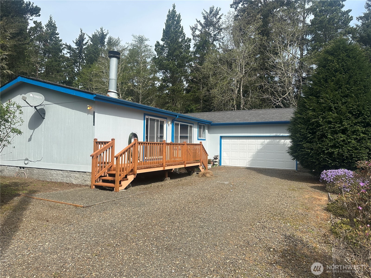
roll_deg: -0.6
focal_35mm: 24
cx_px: 186
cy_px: 139
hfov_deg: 71.6
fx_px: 257
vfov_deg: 56.8
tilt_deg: +0.6
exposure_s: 1/3472
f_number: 1.78
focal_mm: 6.86
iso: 80
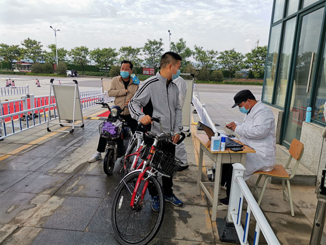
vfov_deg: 53.1
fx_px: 245
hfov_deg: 67.3
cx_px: 163
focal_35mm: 26
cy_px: 122
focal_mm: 4.75
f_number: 1.8
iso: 50
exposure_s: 1/463
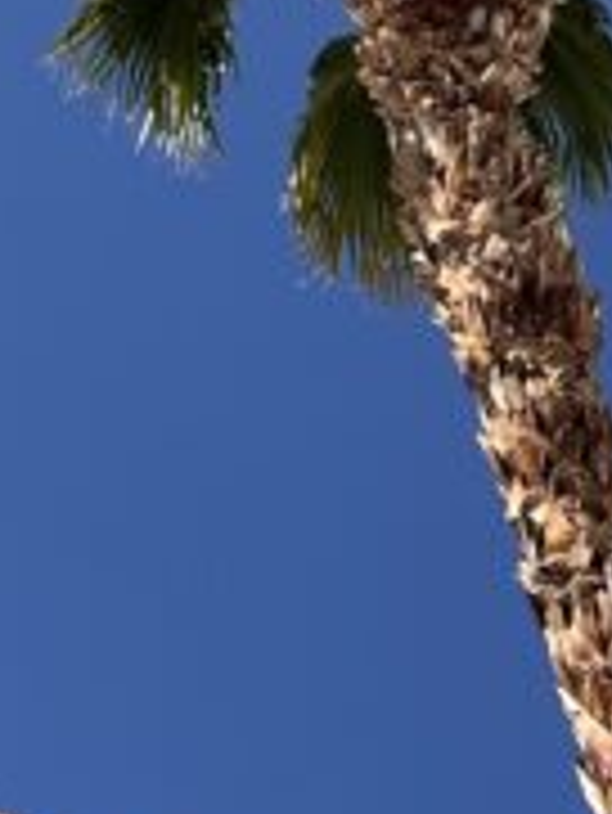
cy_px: 522
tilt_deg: +54.6
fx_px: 3202
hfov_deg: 10.9
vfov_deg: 14.5
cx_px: 126
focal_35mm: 136
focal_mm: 6.86
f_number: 1.78
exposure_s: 1/5525
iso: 80
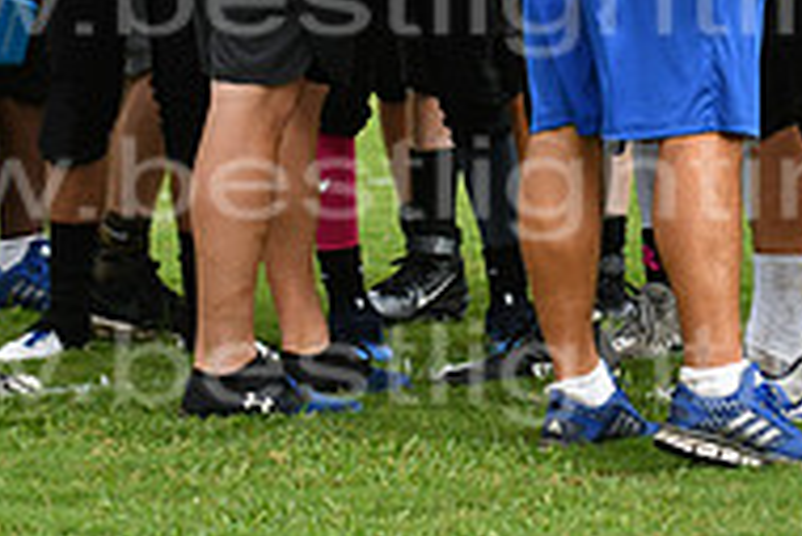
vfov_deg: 2.1
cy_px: -272
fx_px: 14291
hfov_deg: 3.2
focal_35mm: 641
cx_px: 667
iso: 800
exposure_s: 1/4000
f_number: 3.5
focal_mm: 140
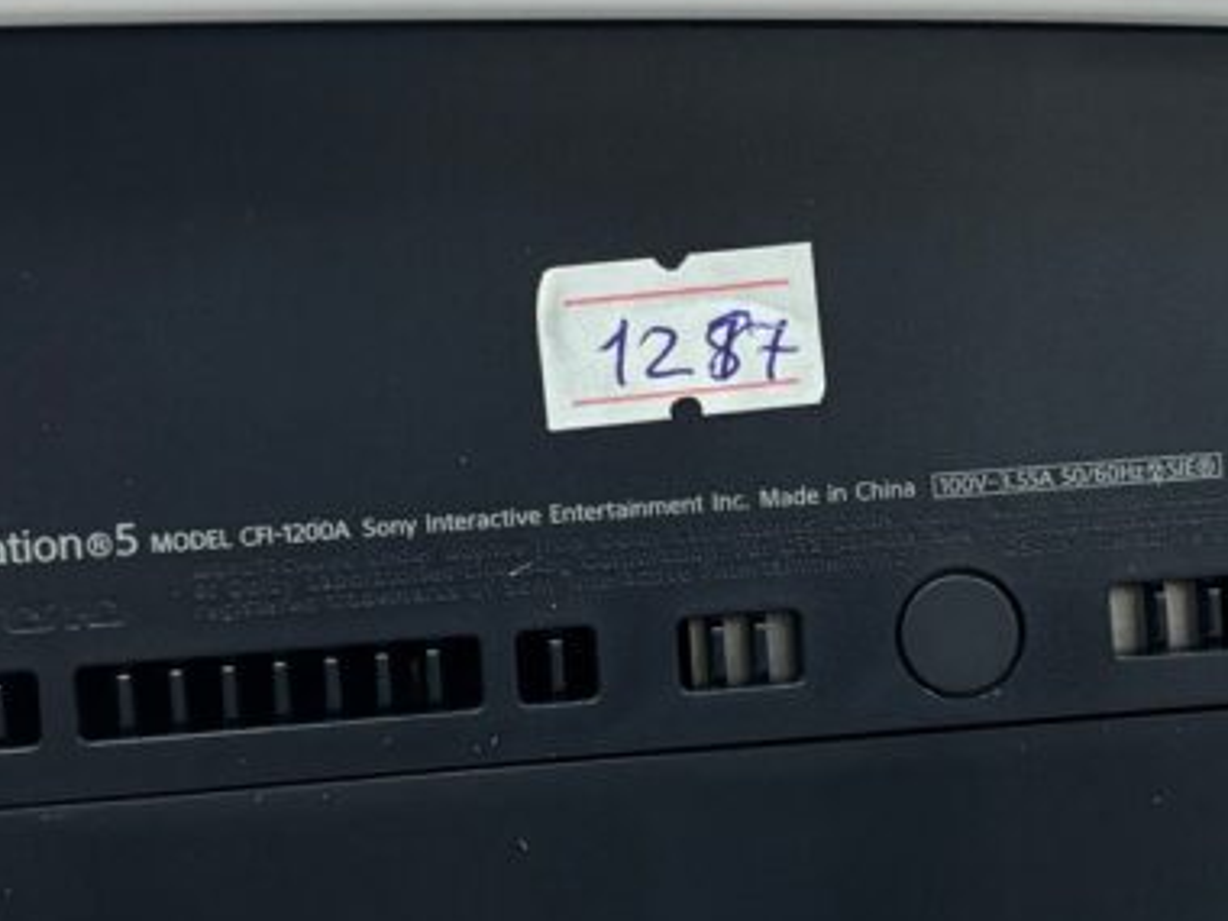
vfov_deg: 18.0
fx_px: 2909
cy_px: 585
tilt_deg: -4.2
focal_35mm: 82
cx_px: 763
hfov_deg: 23.8
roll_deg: +0.7
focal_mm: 5.96
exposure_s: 1/50
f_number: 1.6
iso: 320
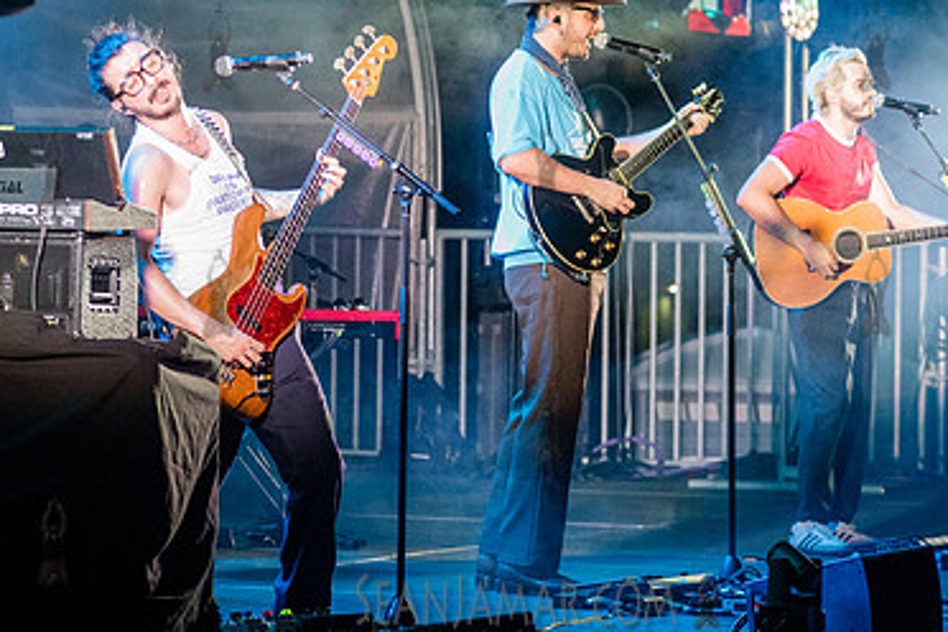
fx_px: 4924
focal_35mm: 187
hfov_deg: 11.0
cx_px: 545
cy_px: 169
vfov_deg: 7.3
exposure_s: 1/1250
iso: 6400
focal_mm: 120
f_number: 4.5
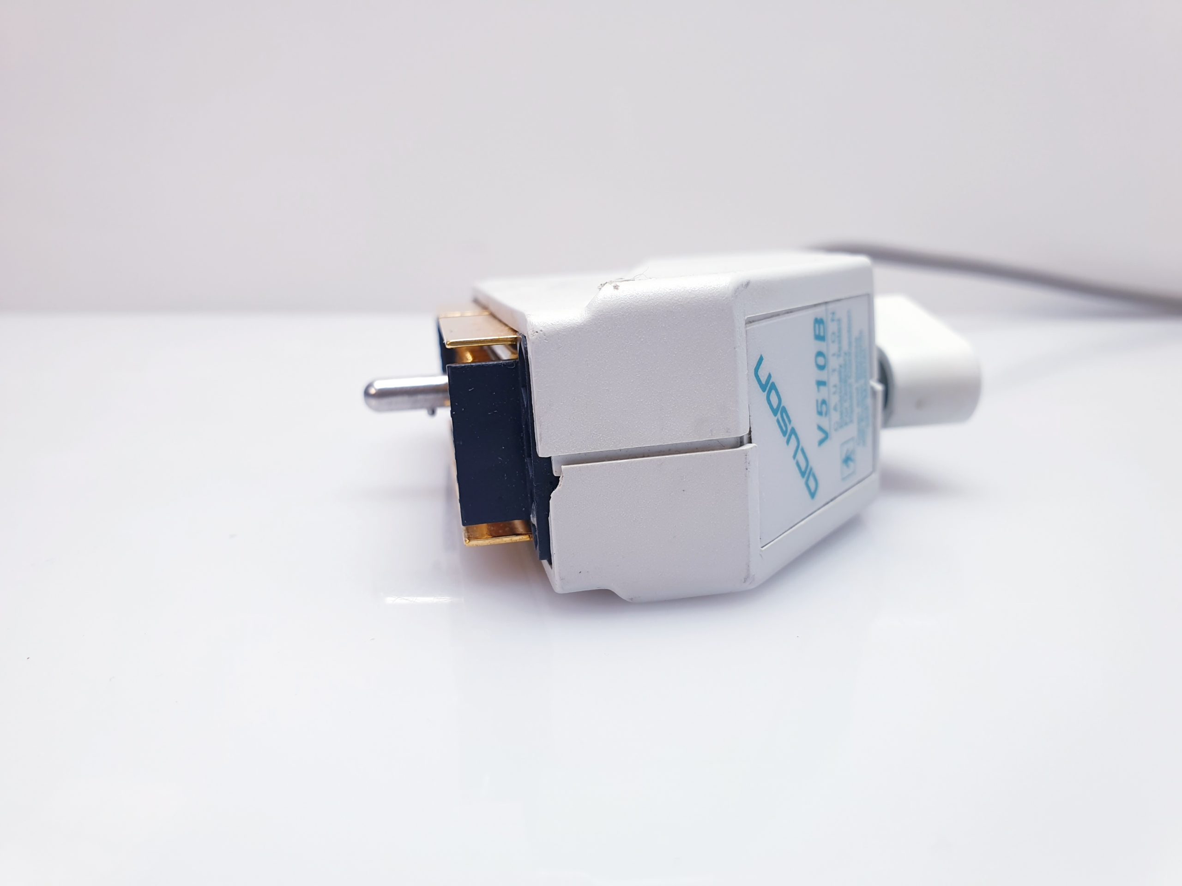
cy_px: 443
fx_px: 888
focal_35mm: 26
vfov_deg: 53.1
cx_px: 591
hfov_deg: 67.3
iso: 64
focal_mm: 4.3
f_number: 2.4
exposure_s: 1/50
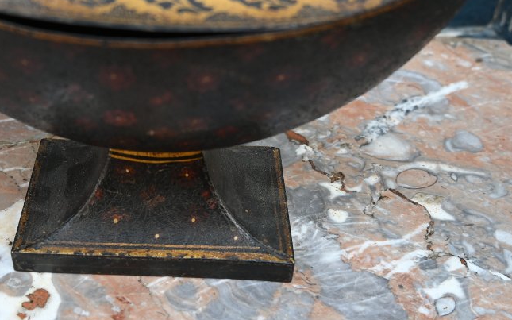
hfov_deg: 36.2
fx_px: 774
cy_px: 171
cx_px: 168
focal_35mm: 55
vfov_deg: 23.3
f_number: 4
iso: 250
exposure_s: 1/250
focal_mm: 19.5
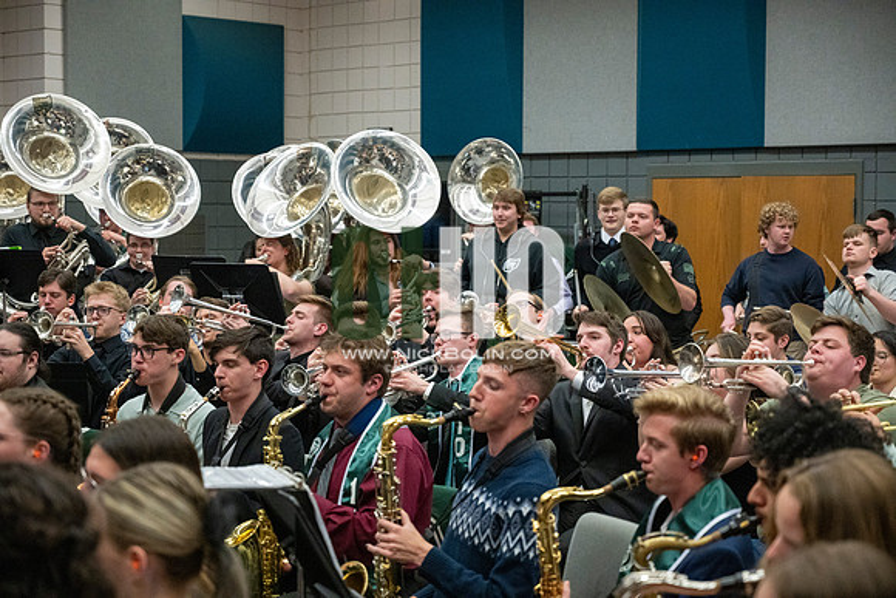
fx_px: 1743
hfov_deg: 28.8
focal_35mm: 70
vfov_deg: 19.5
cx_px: 448
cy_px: 299
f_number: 4
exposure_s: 1/500
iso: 10000
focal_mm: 70
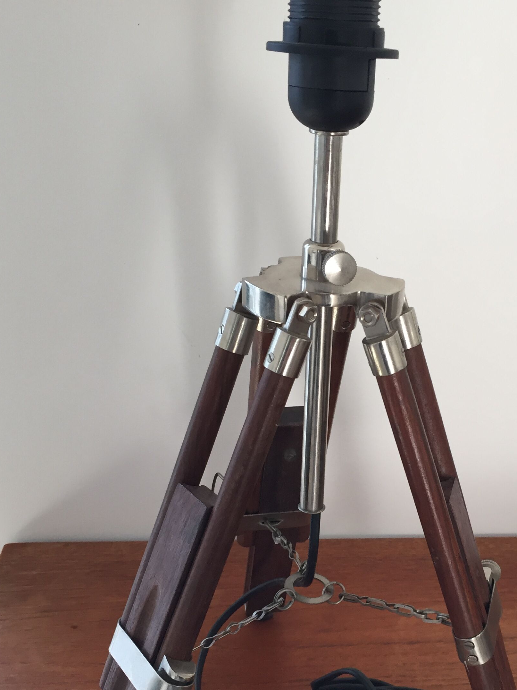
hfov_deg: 32.5
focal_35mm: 44
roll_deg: -3.5
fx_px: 876
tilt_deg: -24.9
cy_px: 436
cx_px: 363
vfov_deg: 42.6
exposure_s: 1/33
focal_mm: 4.15
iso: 32
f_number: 2.2
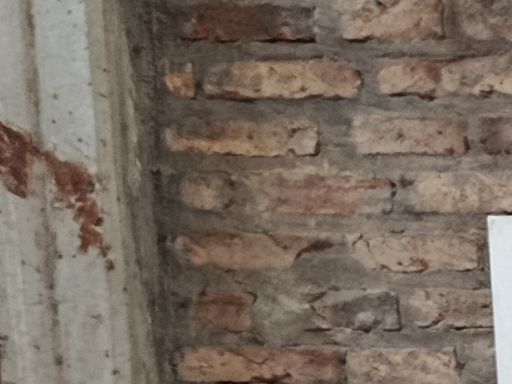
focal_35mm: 174
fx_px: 2574
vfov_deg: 8.2
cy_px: 743
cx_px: 1222
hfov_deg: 10.0
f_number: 1.7
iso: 882
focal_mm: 5.24
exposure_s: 1/100
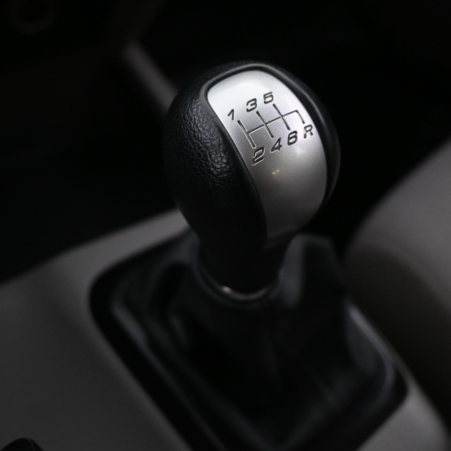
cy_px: 226
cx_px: 253
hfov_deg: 40.6
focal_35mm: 41
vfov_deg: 40.6
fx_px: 609
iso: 2200
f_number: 4
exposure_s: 1/30
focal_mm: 21.5
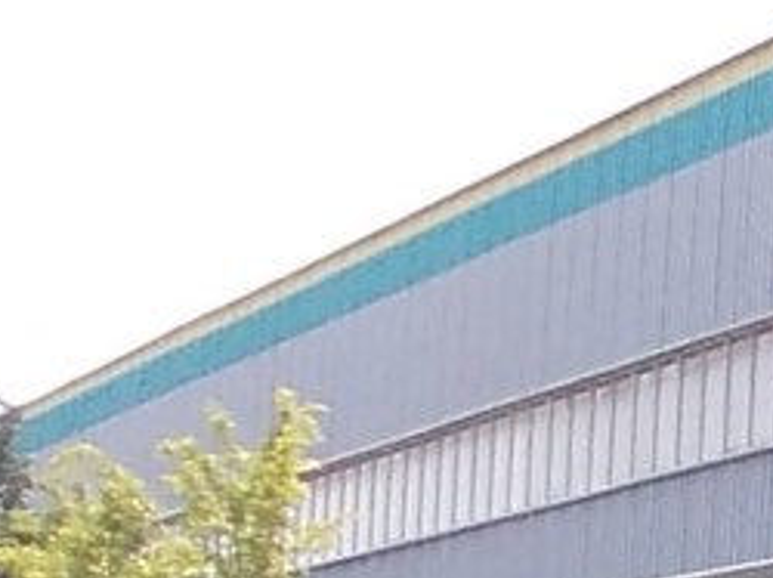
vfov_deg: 9.3
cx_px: 2090
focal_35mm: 157
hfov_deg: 10.2
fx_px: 3503
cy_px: 742
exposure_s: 1/160
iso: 80
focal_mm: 4
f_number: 5.4
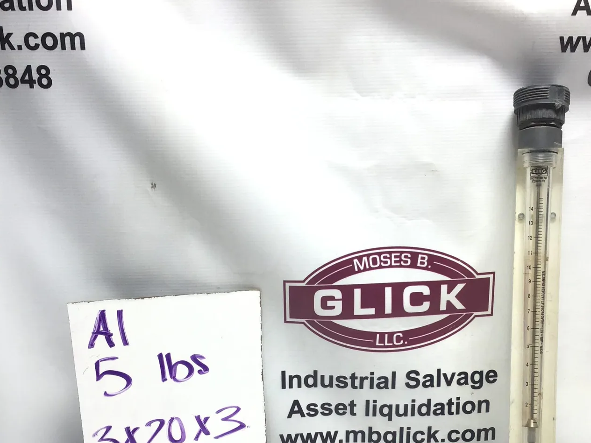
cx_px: 327
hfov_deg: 38.9
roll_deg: +0.8
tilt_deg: -17.7
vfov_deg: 29.1
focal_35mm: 49
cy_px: 349
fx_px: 837
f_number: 2.4
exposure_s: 1/120
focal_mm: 3.3
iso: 25
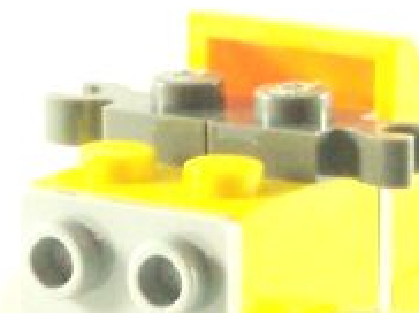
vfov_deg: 4.1
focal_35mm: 361
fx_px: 4364
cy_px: 341
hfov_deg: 5.5
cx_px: 205
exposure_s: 1/60
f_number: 4
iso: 400
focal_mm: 10.7
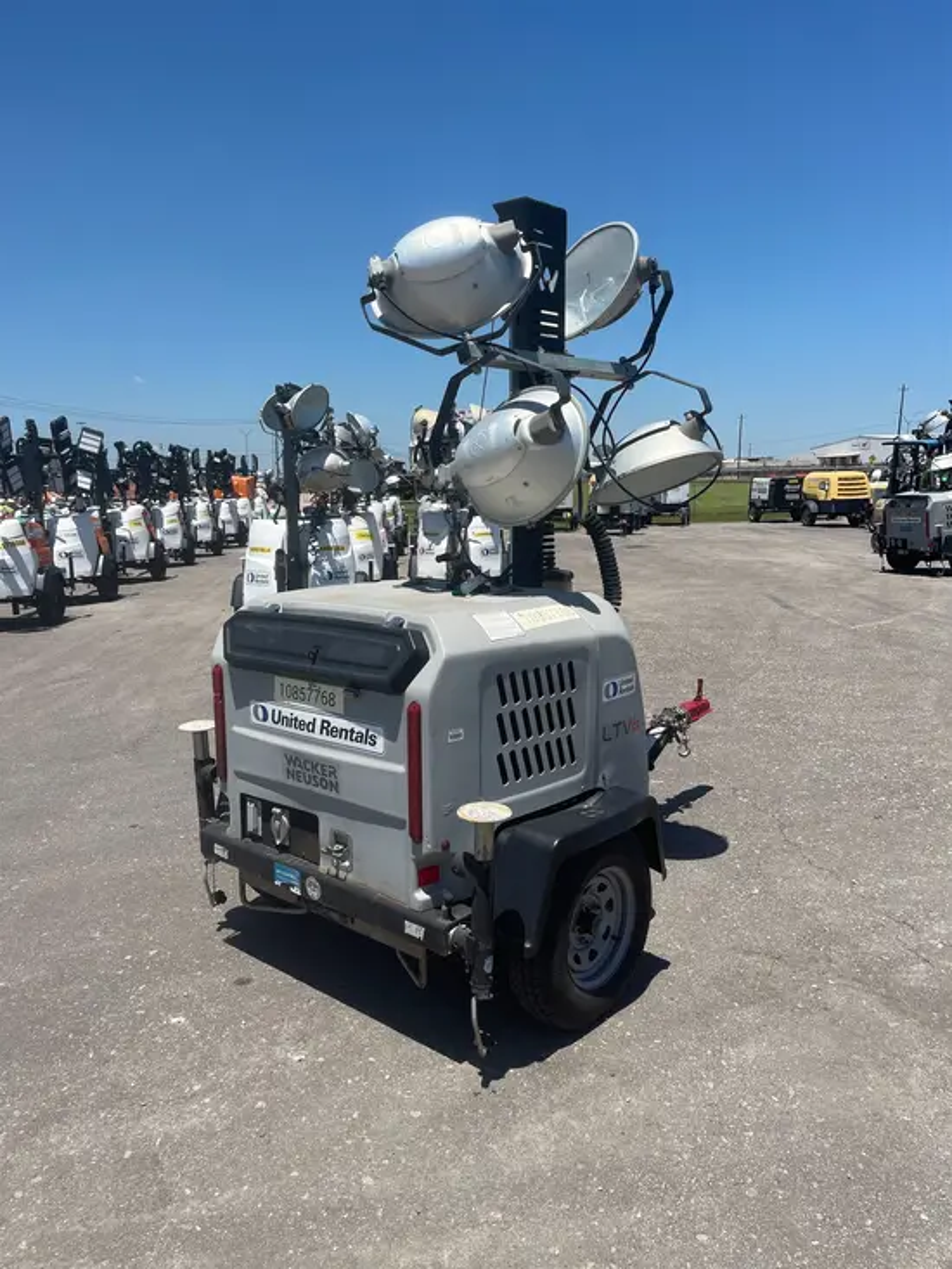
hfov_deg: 53.1
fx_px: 953
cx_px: 476
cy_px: 634
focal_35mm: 26
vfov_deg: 67.3
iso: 50
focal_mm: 5.1
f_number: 1.6
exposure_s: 1/3745
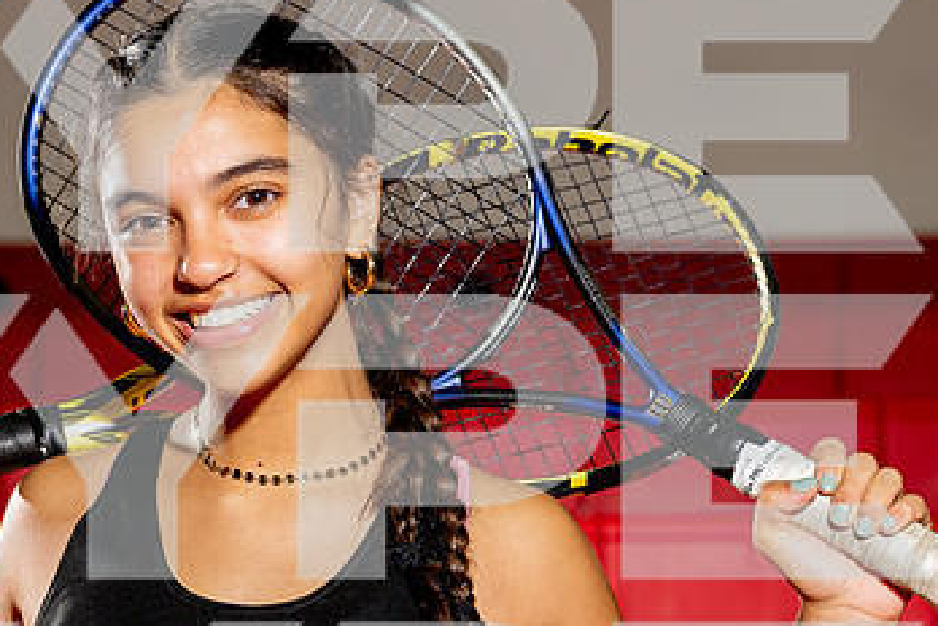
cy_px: 532
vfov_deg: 8.4
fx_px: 4247
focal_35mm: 163
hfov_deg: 12.6
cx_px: 190
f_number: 4
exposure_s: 1/250
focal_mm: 70
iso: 80
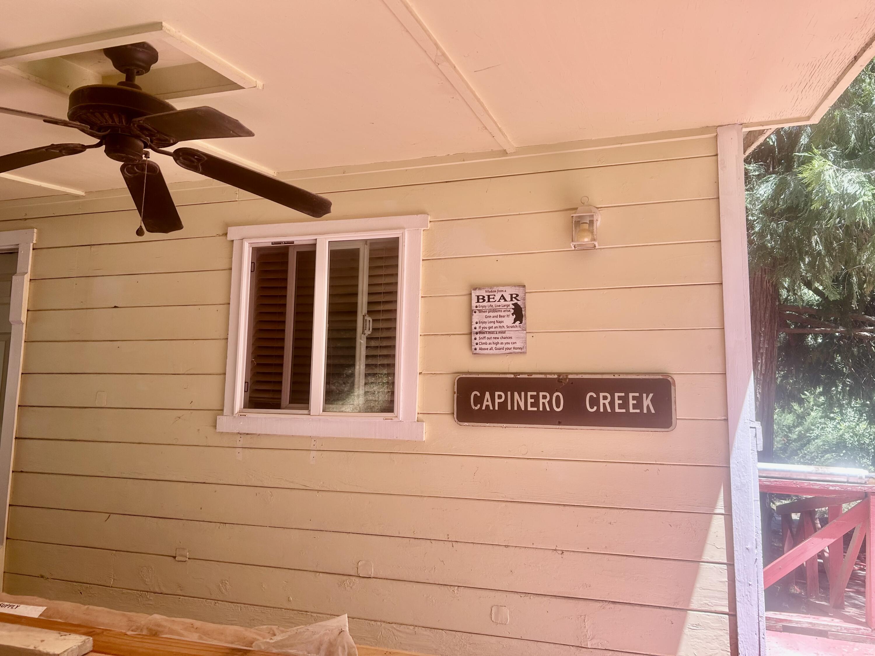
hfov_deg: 67.3
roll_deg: -2.2
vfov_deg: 53.1
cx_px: 438
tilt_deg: +7.5
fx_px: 657
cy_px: 328
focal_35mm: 26
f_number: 1.5
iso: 50
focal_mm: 5.7
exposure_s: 1/575
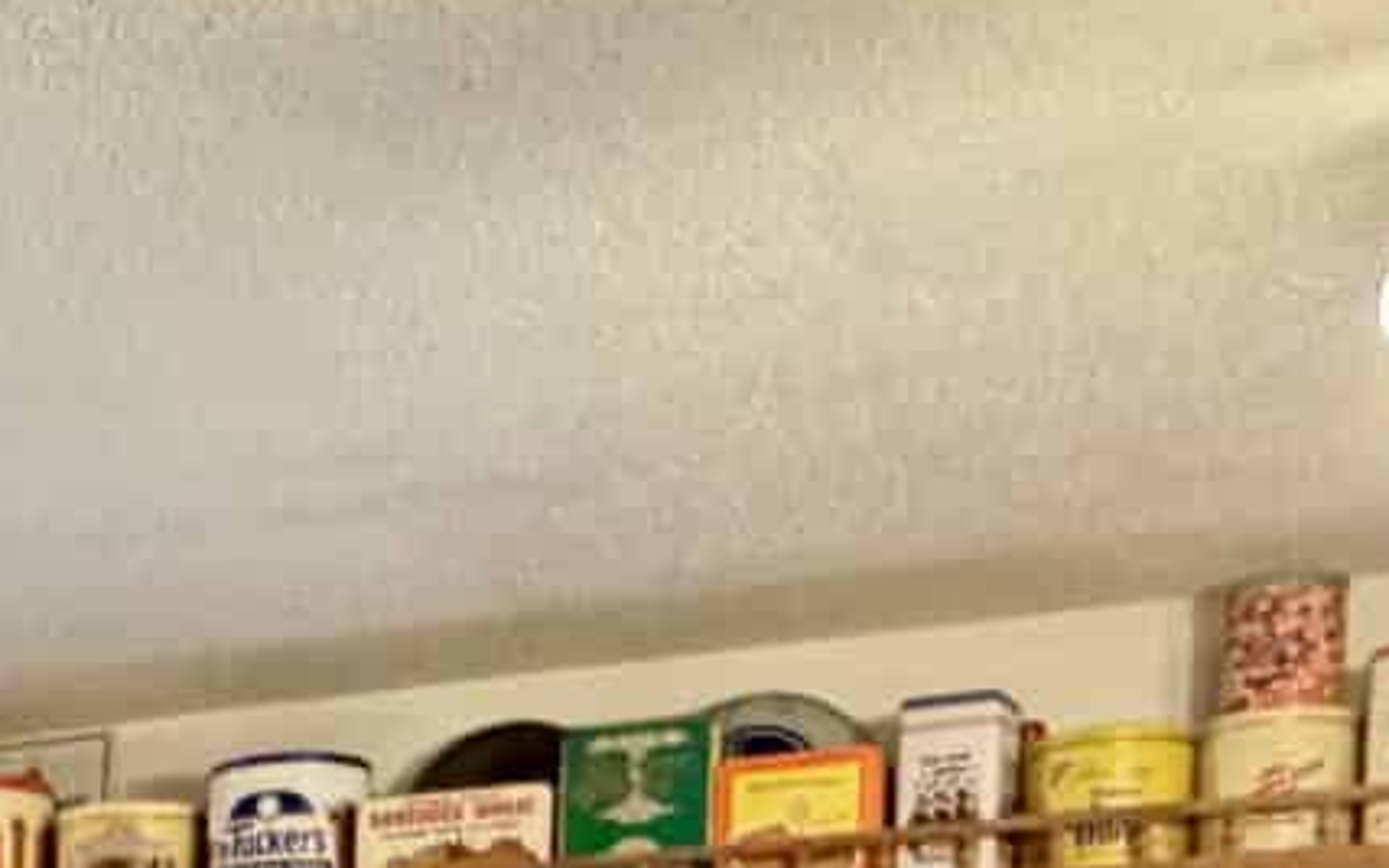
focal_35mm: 89
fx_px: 3370
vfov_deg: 12.8
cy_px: 1729
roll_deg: -1.5
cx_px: -446
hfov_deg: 21.0
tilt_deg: -1.9
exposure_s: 1/40
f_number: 2.2
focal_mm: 2.22
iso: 1000
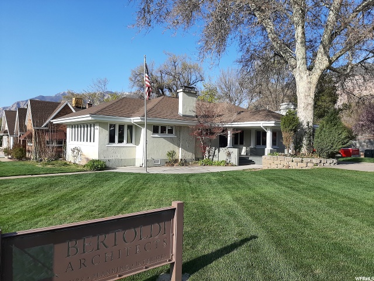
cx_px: 187
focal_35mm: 26
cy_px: 140
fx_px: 281
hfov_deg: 67.3
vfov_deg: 53.1
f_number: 1.7
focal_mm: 3.93
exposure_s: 1/2053
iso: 40
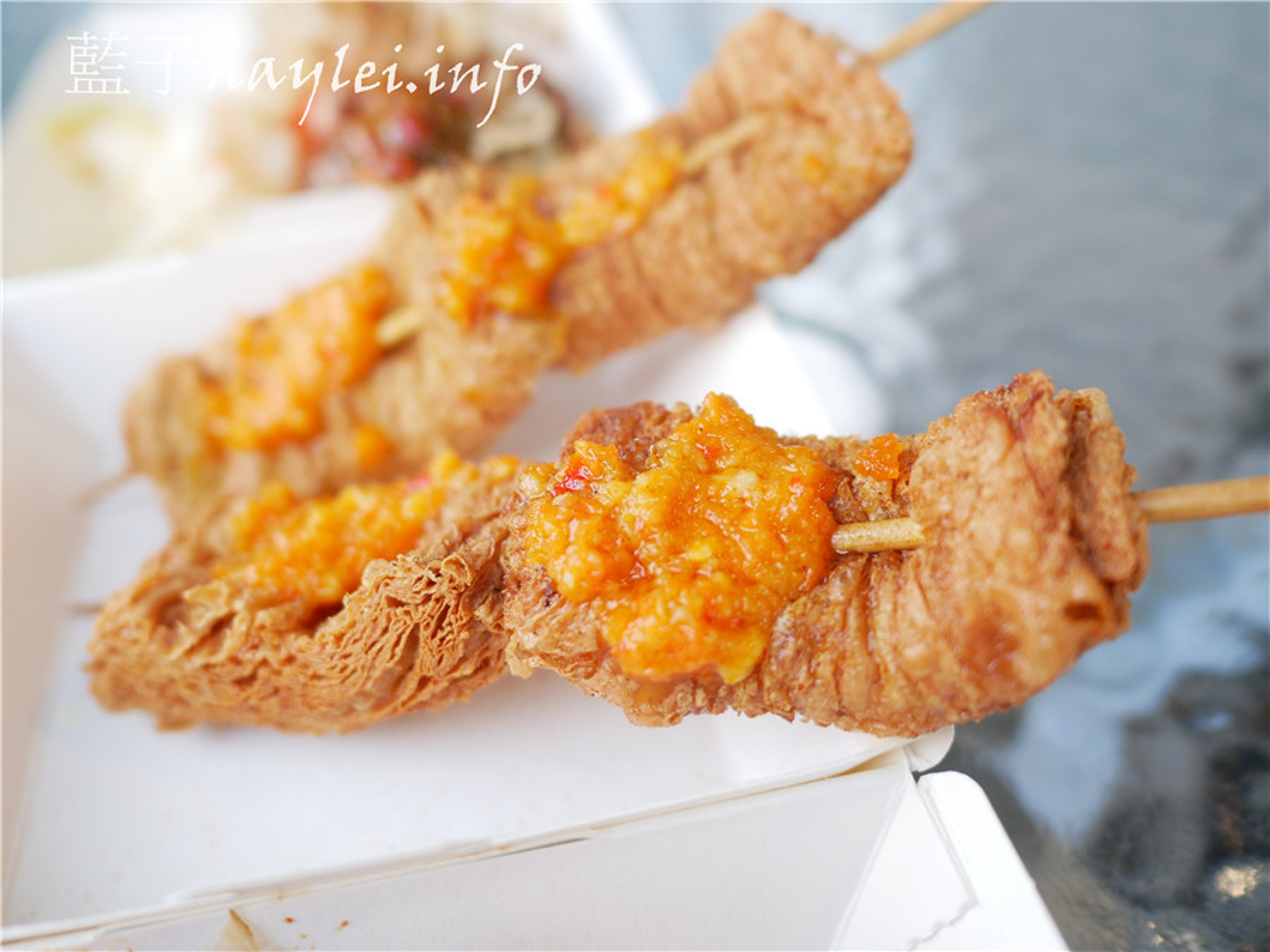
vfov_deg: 46.8
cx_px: 635
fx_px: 1101
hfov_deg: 60.0
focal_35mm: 30
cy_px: 476
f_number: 2.2
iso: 200
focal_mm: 15
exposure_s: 1/160
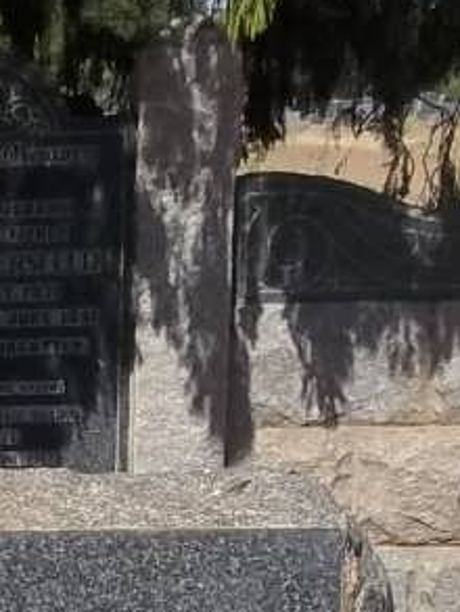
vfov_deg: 14.2
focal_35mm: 131
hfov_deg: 10.7
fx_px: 2319
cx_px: -335
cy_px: 865
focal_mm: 5.7
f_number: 5.5
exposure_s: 1/500
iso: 80
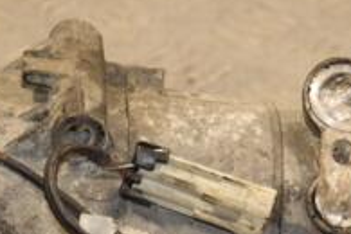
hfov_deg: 7.2
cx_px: 140
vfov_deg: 4.8
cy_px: 232
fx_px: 2788
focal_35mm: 286
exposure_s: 1/125
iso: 800
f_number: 5.3
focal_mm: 62
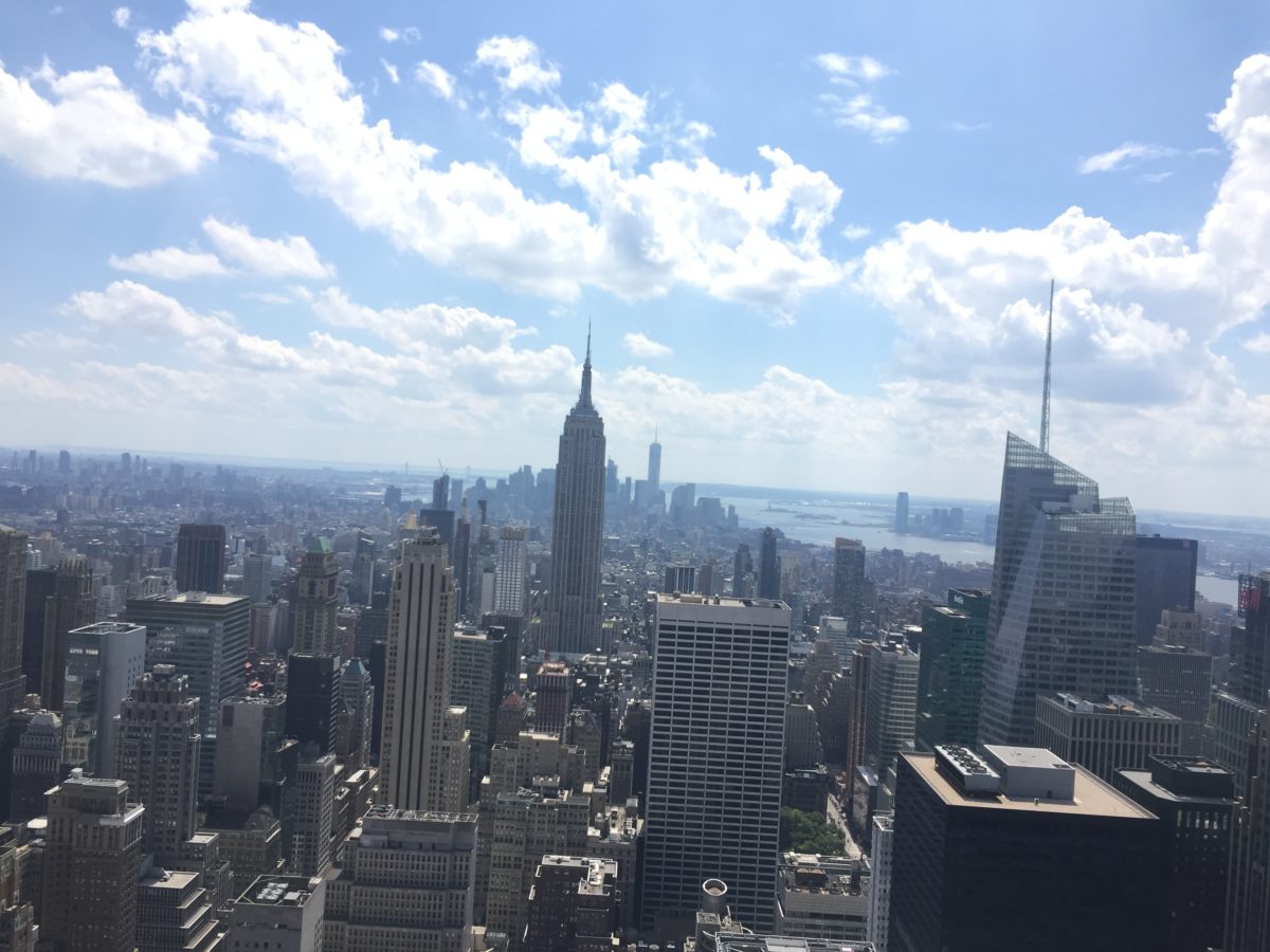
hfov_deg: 61.7
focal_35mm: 29
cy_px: 476
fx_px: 1064
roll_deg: -2.6
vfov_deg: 48.2
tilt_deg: +0.0
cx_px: 635
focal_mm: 4.15
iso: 32
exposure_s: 1/2083
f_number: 2.2
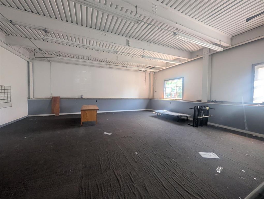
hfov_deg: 110.5
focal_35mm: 12
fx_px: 92
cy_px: 100
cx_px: 132
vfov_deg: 94.6
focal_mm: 2.02
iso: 67
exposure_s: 1/172
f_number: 1.7
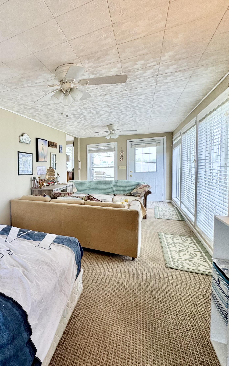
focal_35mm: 20
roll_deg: +2.5
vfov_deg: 85.1
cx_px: -4
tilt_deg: -4.3
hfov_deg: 48.3
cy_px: 182
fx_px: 200
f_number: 2.2
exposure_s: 1/99
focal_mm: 2.22
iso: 80
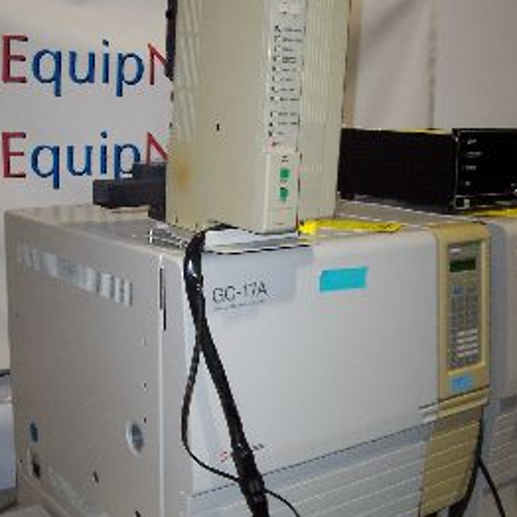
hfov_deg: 34.0
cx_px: 255
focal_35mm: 50
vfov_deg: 34.0
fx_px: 845
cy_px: 270
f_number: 2.8
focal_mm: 5.6
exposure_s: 1/60
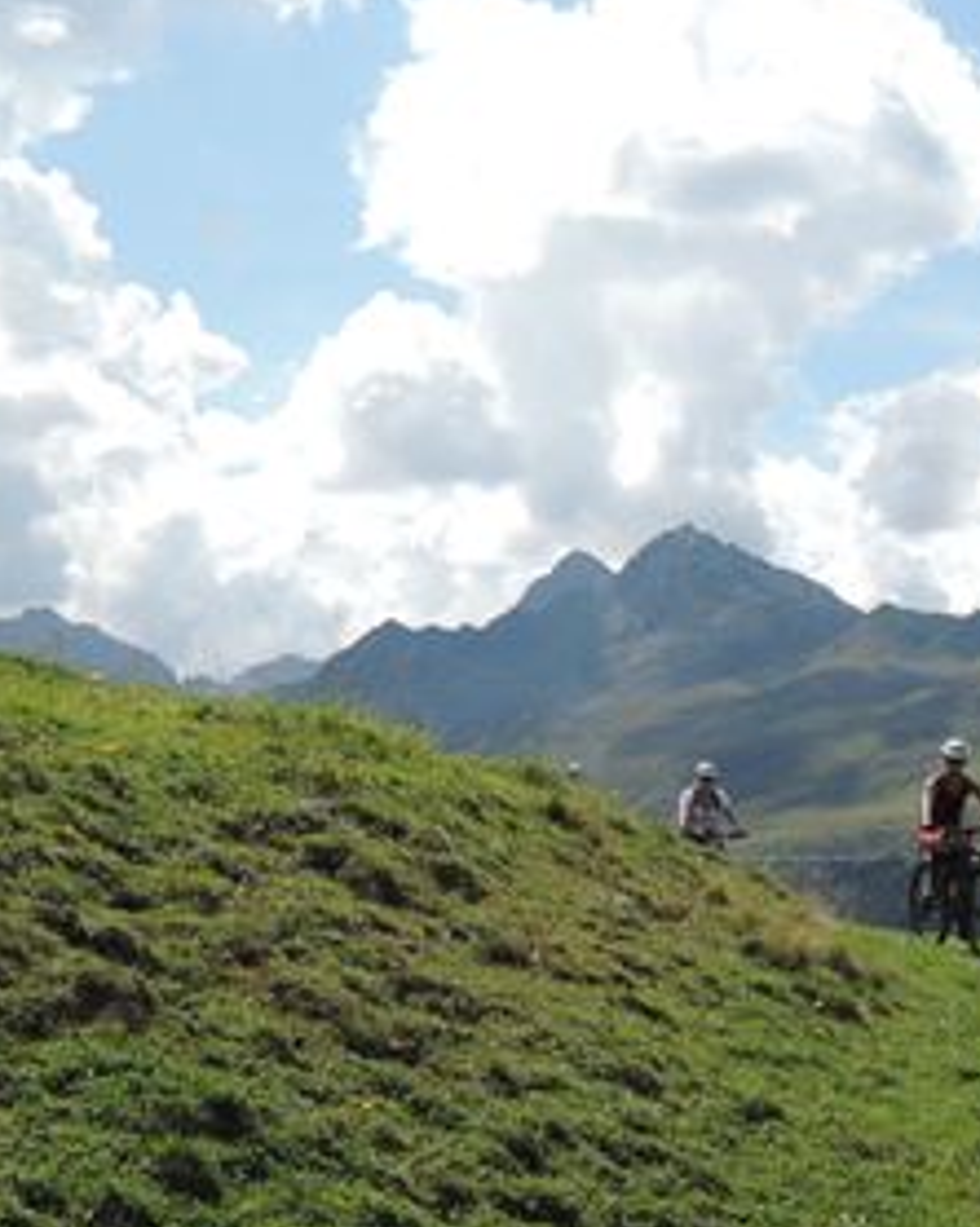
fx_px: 2395
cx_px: 867
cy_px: 993
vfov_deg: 28.1
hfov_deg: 22.6
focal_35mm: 66
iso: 80
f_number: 2.2
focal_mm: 5.1
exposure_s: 1/320
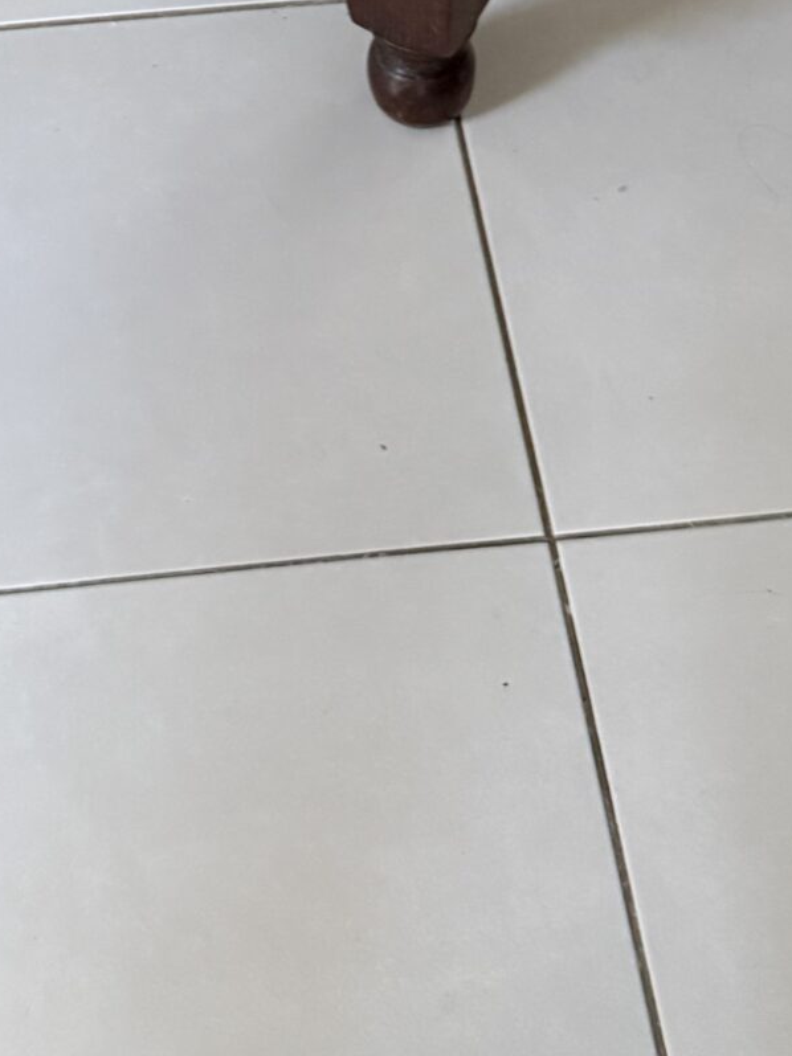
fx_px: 2350
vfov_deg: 22.5
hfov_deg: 19.1
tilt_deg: -38.0
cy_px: -341
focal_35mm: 77
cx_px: 279
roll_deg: +0.4
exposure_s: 1/60
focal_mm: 6.76
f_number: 1.78
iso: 640
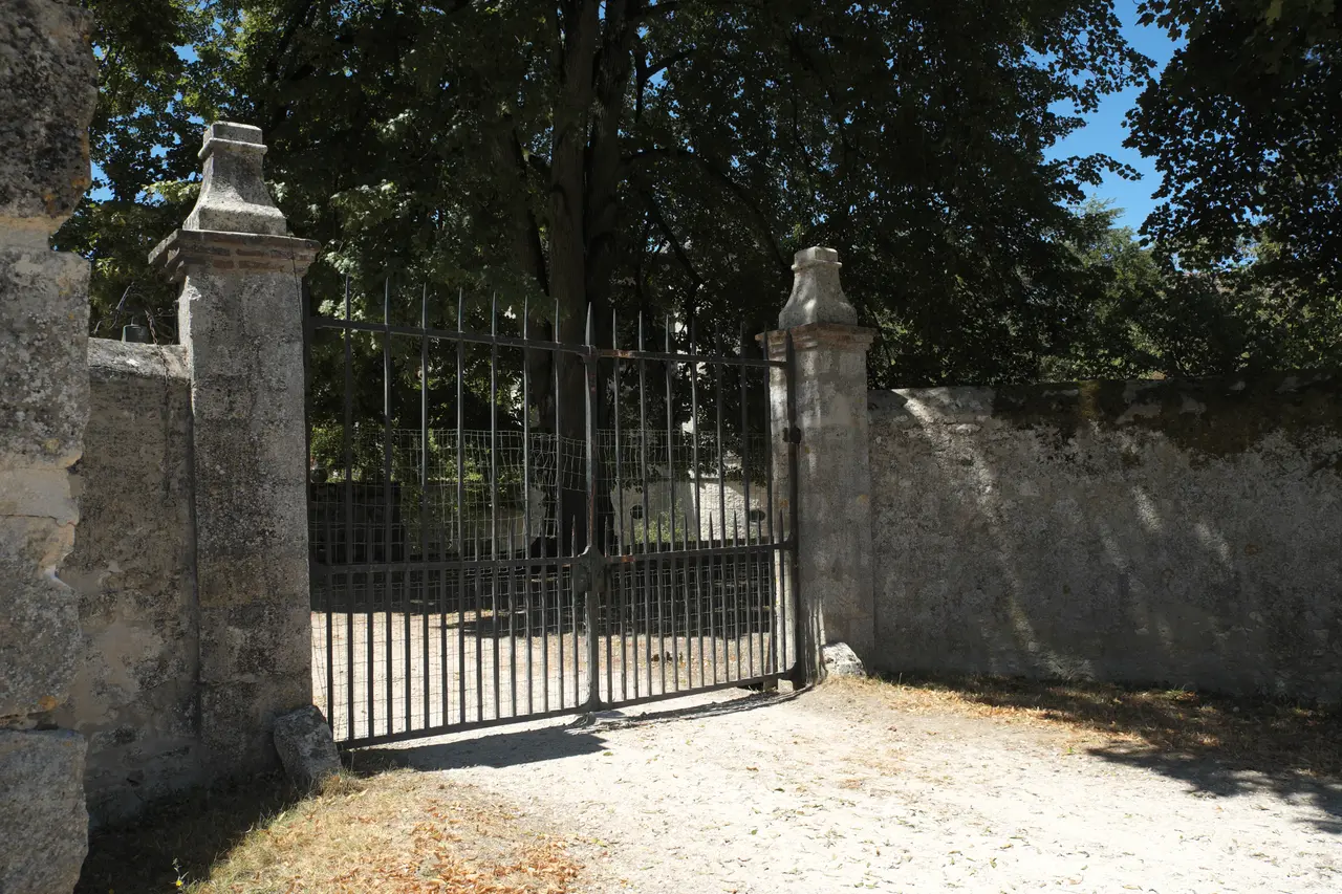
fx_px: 1006
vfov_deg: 47.9
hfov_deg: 67.4
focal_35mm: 27
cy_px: 447
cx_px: 671
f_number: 8
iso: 200
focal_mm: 18
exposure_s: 1/240
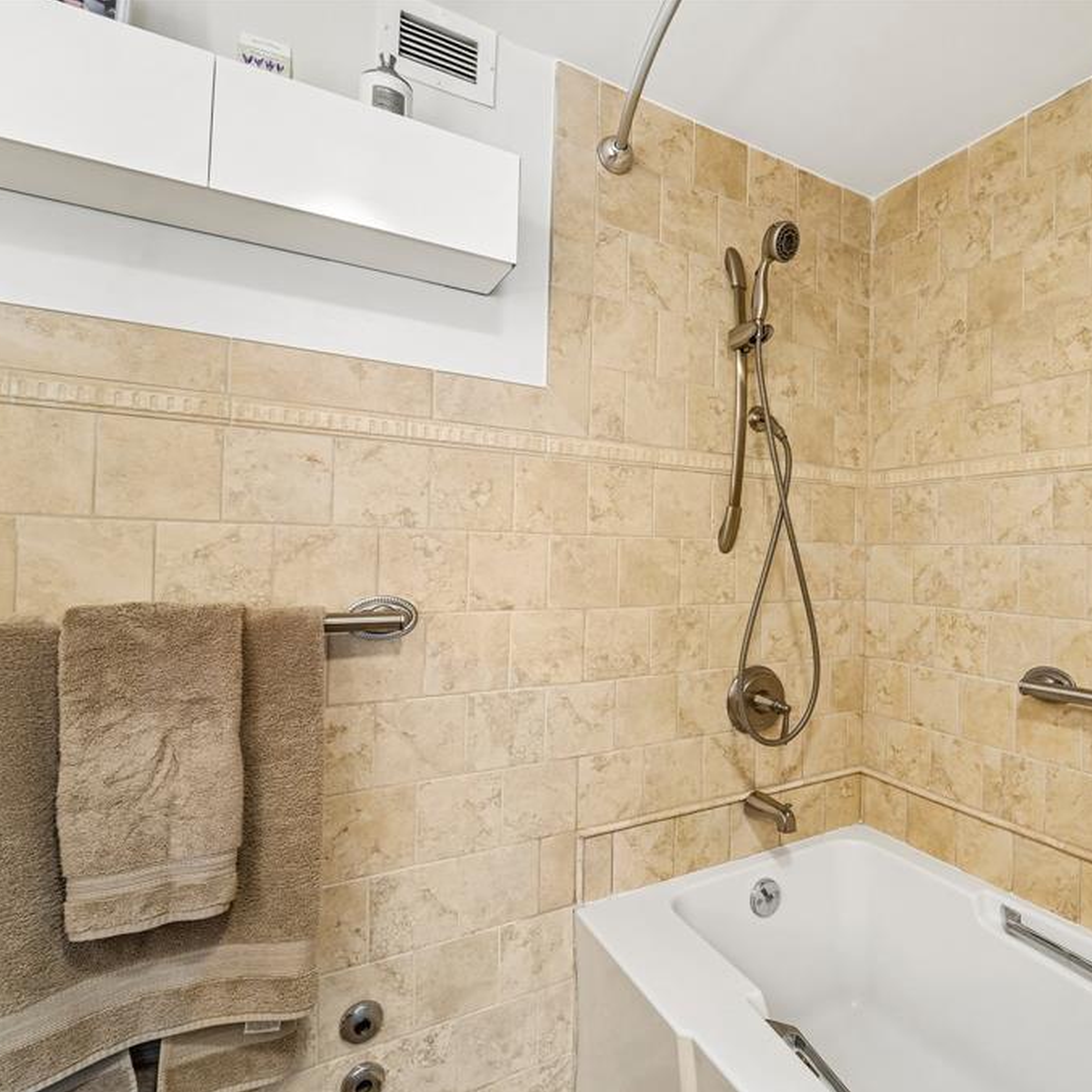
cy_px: 547
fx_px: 642
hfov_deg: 77.5
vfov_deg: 80.7
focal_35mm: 18
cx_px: 748
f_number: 8
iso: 400
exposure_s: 1/10
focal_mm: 14
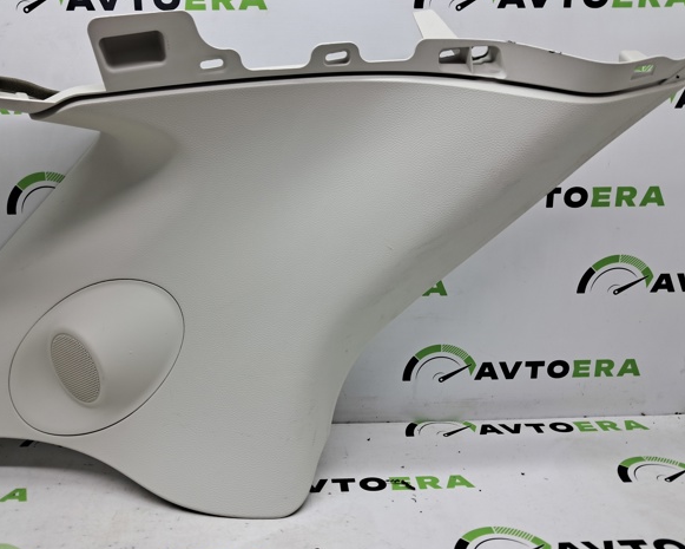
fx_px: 588
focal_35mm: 29
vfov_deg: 50.0
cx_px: 309
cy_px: 276
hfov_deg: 60.3
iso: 50
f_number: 1.8
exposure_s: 1/100
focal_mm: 4
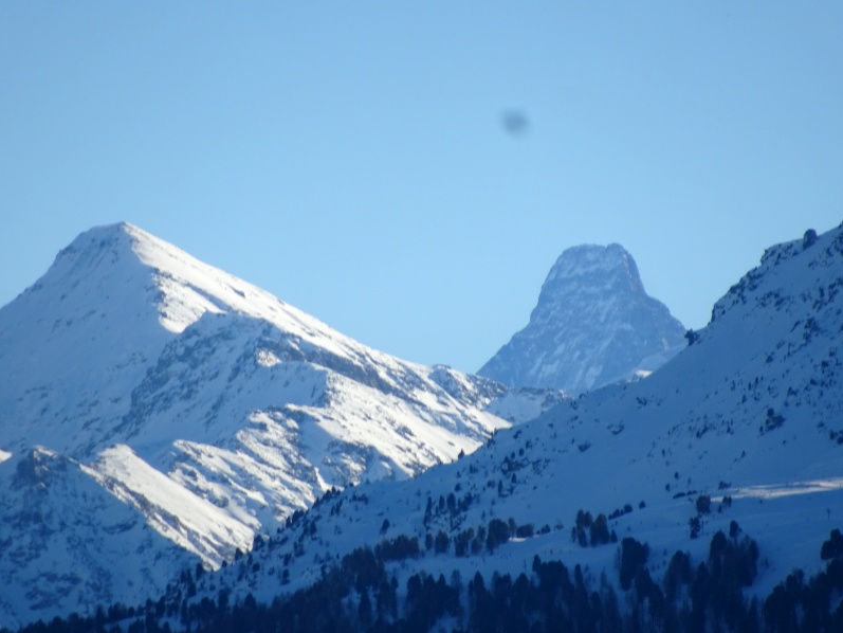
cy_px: 316
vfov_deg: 2.1
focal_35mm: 723
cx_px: 422
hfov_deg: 2.7
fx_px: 17610
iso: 80
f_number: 6.4
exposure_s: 1/400
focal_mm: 123
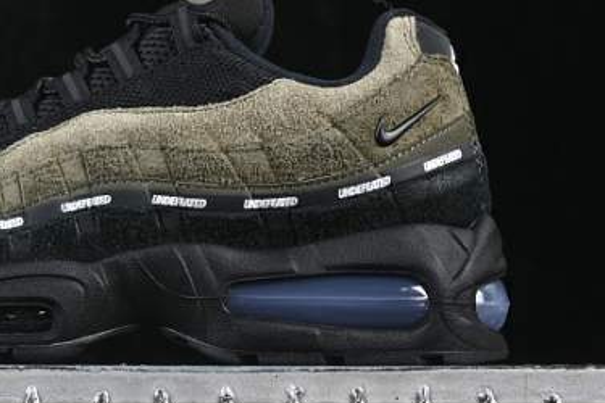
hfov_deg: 14.0
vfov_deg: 9.4
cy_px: 121
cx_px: 123
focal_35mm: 146
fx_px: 2453
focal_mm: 50
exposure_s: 1/60
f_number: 6.3
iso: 160
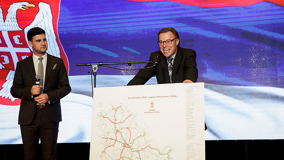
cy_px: 69
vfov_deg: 20.0
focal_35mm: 60
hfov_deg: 34.8
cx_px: 163
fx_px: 453
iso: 2500
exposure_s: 1/250
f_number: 4
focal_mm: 50
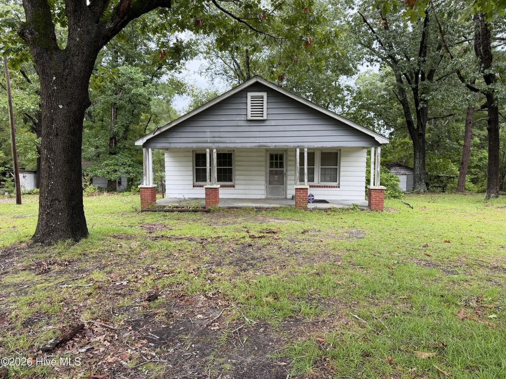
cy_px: 190
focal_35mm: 24
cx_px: 253
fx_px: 351
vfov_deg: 56.8
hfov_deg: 71.6
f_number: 1.78
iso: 80
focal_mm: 6.76
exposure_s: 1/213
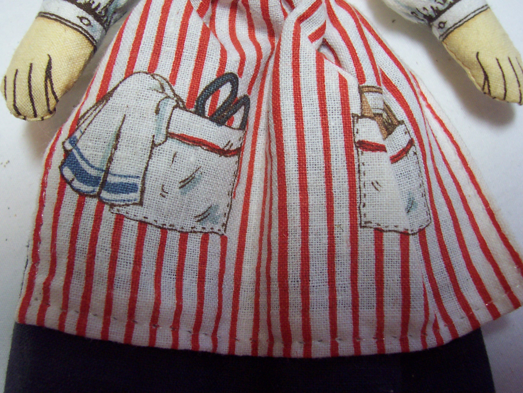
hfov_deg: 50.1
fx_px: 559
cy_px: 196
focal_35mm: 37
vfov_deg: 38.7
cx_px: 262
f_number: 2.8
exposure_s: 1/30
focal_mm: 5.6
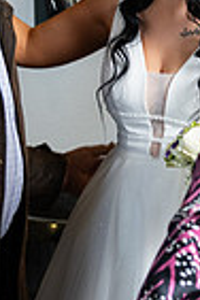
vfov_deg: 14.2
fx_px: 1200
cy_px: 52
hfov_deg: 9.5
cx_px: 200
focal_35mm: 144
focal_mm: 35
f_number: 3.5
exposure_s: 1/160
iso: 640
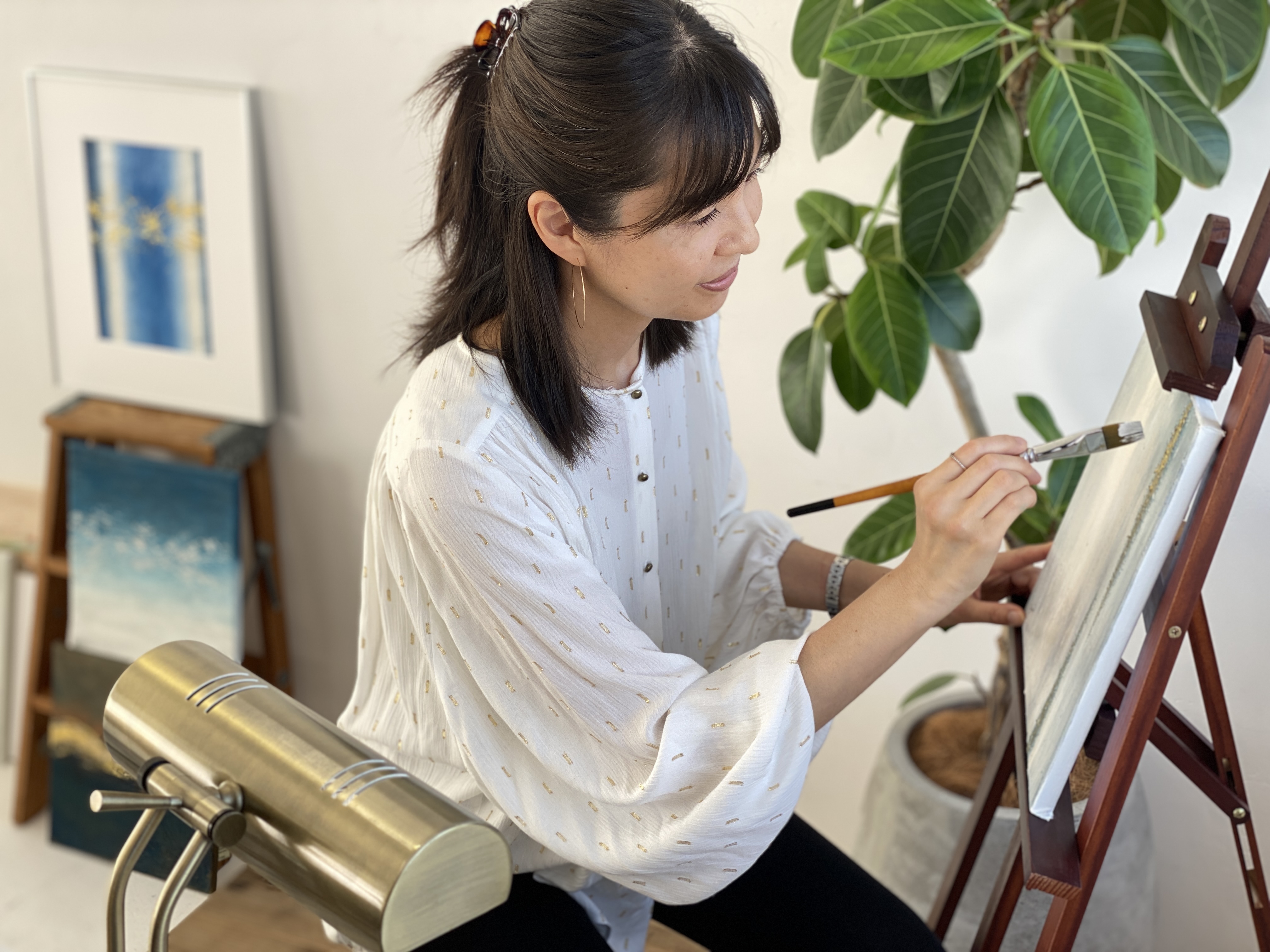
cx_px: 635
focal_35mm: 52
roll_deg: +2.2
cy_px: 476
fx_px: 1908
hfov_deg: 36.8
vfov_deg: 28.0
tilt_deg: -22.1
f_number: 2
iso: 25
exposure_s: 1/100
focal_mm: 6
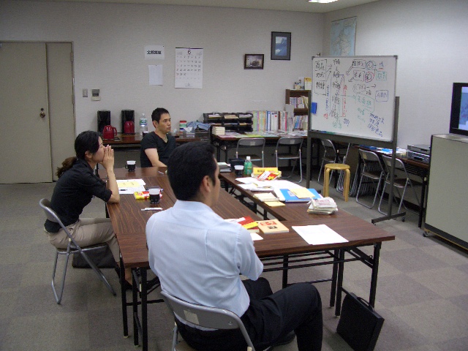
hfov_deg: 52.6
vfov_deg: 40.7
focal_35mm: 35
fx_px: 473
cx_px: 234
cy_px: 176
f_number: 2.6
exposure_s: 1/40
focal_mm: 5.8
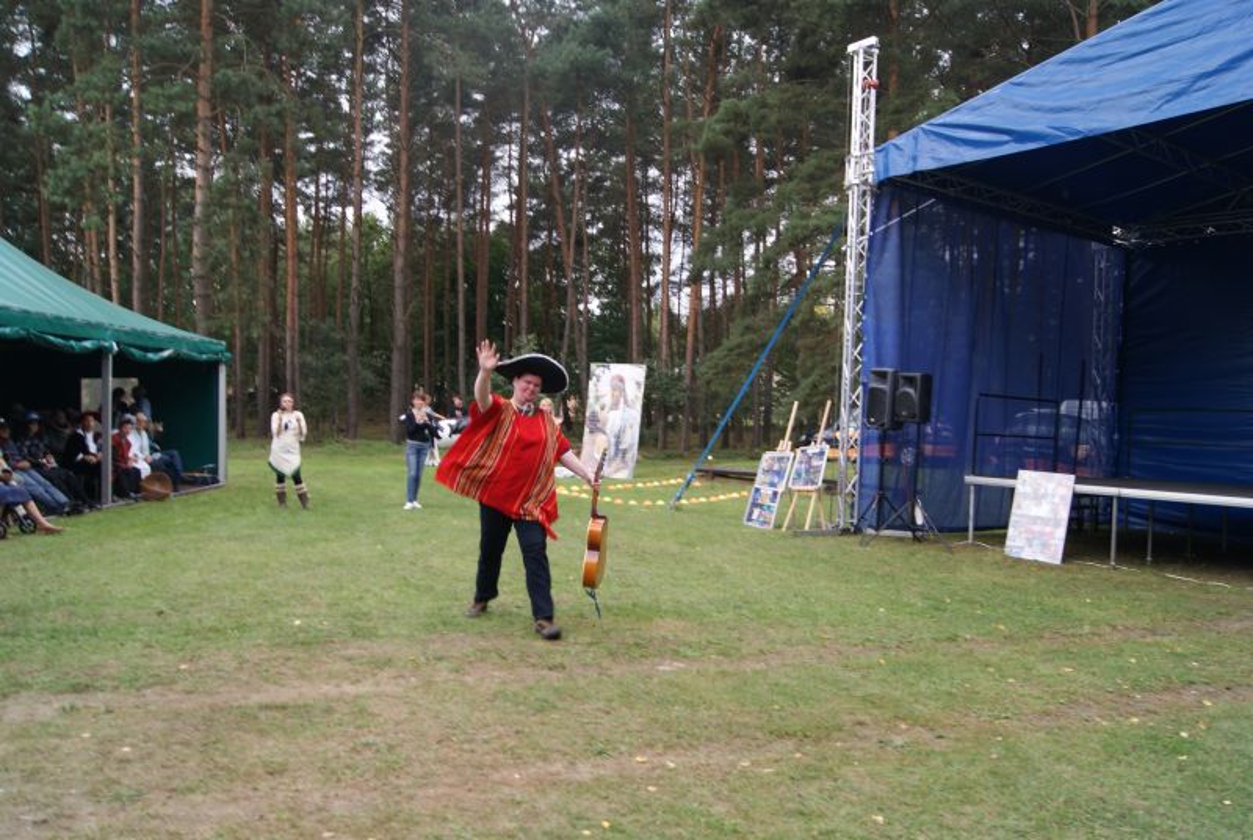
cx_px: 626
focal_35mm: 30
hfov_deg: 61.9
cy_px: 420
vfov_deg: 43.7
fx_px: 1046
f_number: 6.3
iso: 100
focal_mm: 20
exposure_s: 1/60
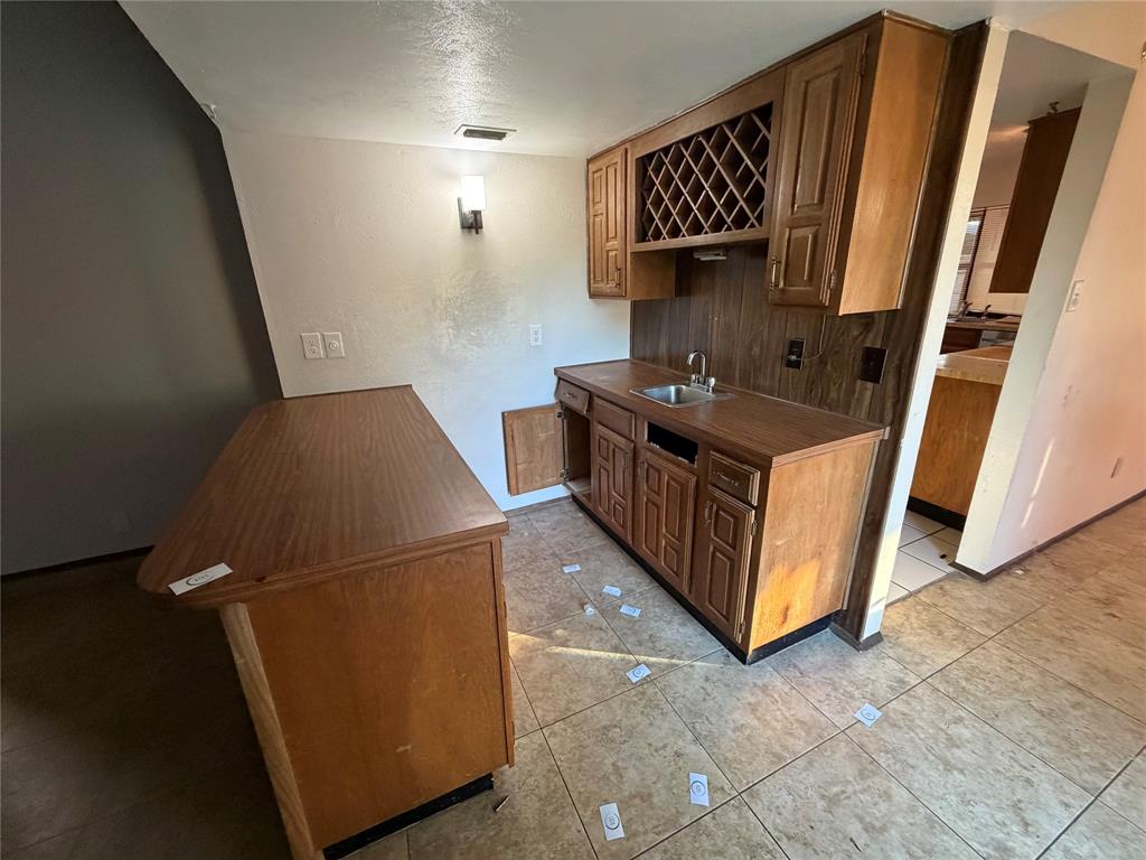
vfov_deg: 85.7
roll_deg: +2.0
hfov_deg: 102.1
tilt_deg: -19.0
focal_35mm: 14
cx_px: 573
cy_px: 430
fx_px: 463
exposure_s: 1/60
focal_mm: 2.22
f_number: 2.2
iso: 500
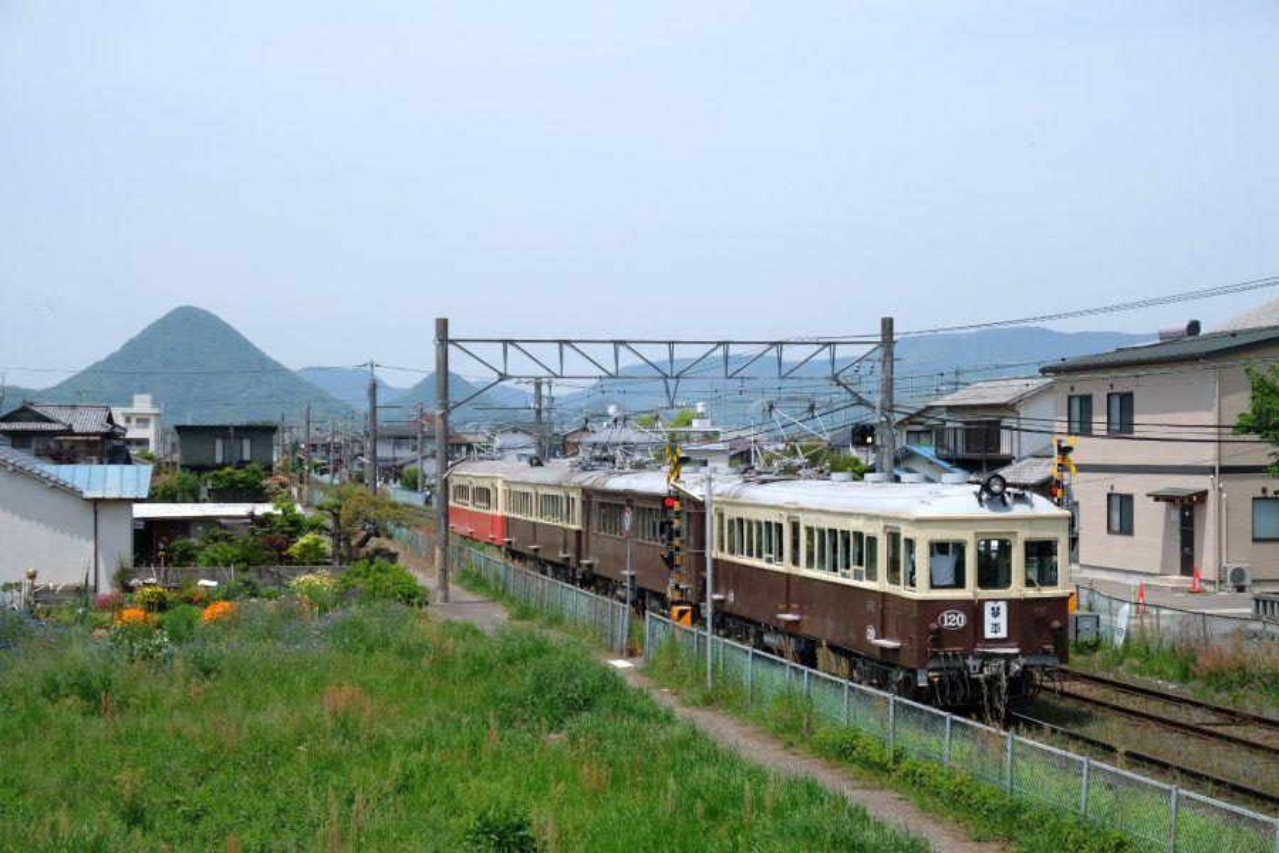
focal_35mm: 61
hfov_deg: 32.9
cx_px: 640
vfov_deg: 22.3
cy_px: 426
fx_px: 2167
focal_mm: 40.7
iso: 640
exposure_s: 1/2000
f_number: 8
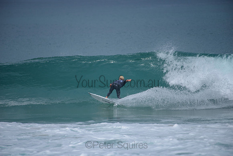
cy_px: 78
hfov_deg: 4.1
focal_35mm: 500
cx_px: 116
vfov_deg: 2.8
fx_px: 3237
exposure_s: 1/2000
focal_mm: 500
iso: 200
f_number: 5.6
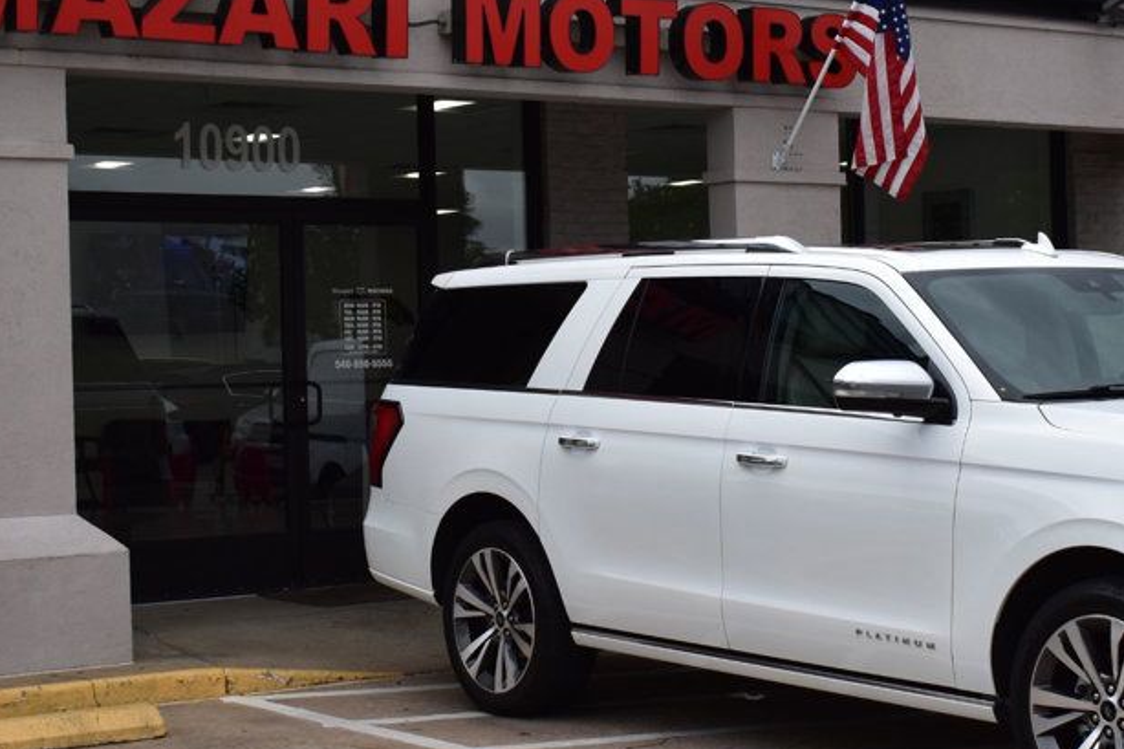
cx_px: 686
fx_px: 2497
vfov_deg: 17.1
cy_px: 346
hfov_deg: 25.3
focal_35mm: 80
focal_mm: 32
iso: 400
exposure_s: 1/400
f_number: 11
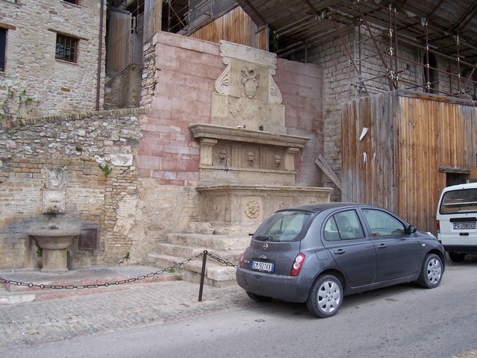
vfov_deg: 41.8
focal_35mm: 34
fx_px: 469
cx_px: 238
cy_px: 179
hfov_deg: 54.0
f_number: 5.6
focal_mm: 5.6
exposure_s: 1/350
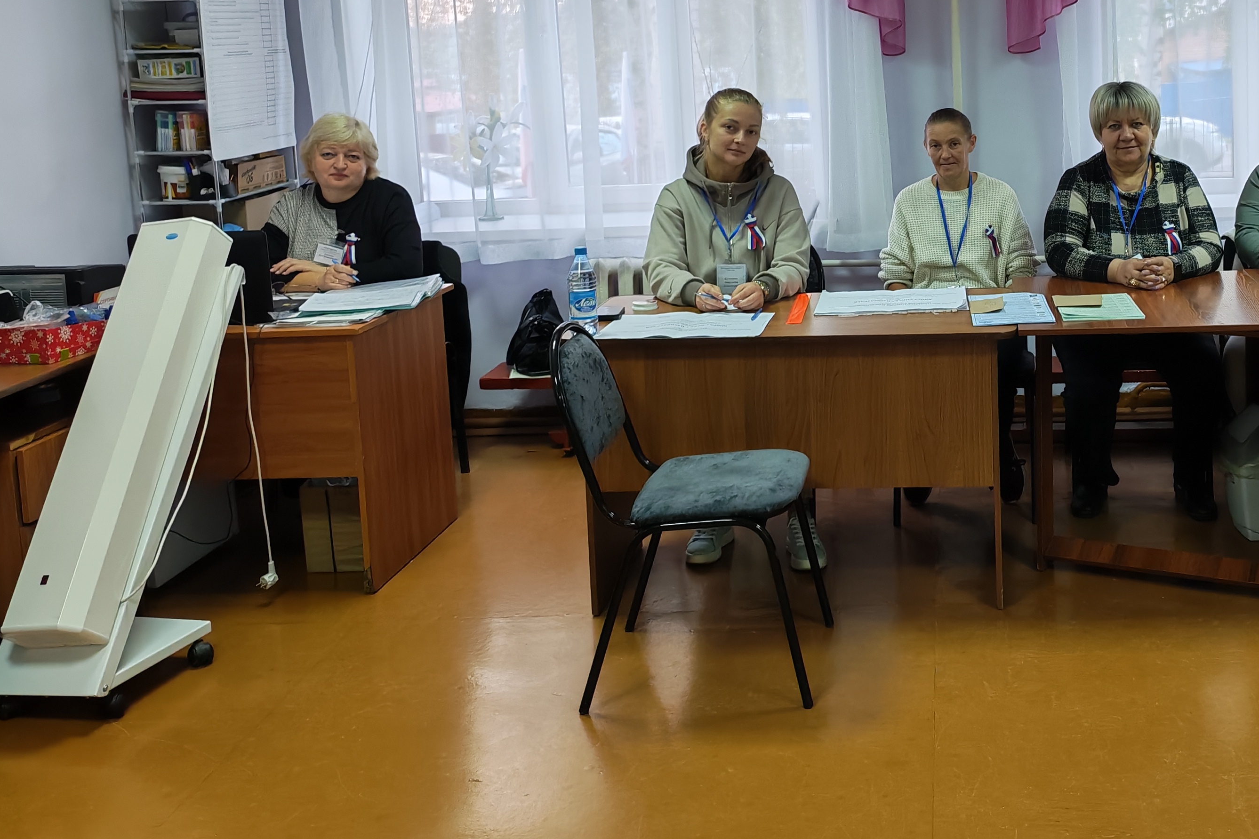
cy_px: 205
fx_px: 1504
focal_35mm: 43
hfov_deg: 44.1
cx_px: 930
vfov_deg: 30.6
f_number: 1.9
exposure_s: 1/100
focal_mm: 6.12
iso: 640
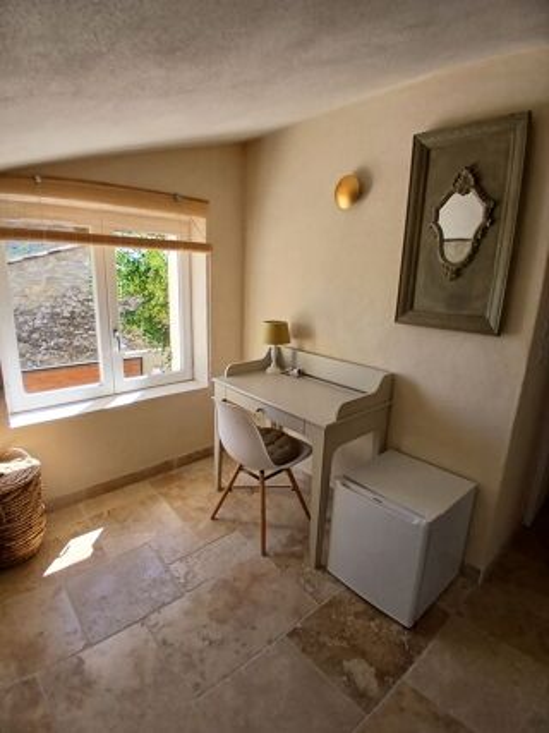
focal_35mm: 17
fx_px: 360
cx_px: 274
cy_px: 366
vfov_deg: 91.0
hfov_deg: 74.7
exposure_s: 1/123
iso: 50
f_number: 2.2
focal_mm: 1.4
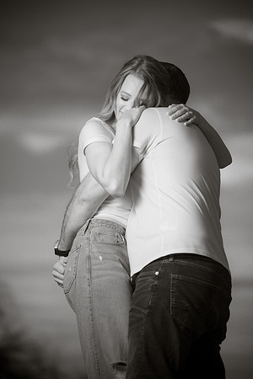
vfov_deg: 10.3
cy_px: 190
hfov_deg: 6.9
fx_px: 2108
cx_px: 126
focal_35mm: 200
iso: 400
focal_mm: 200
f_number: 4
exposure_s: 1/250
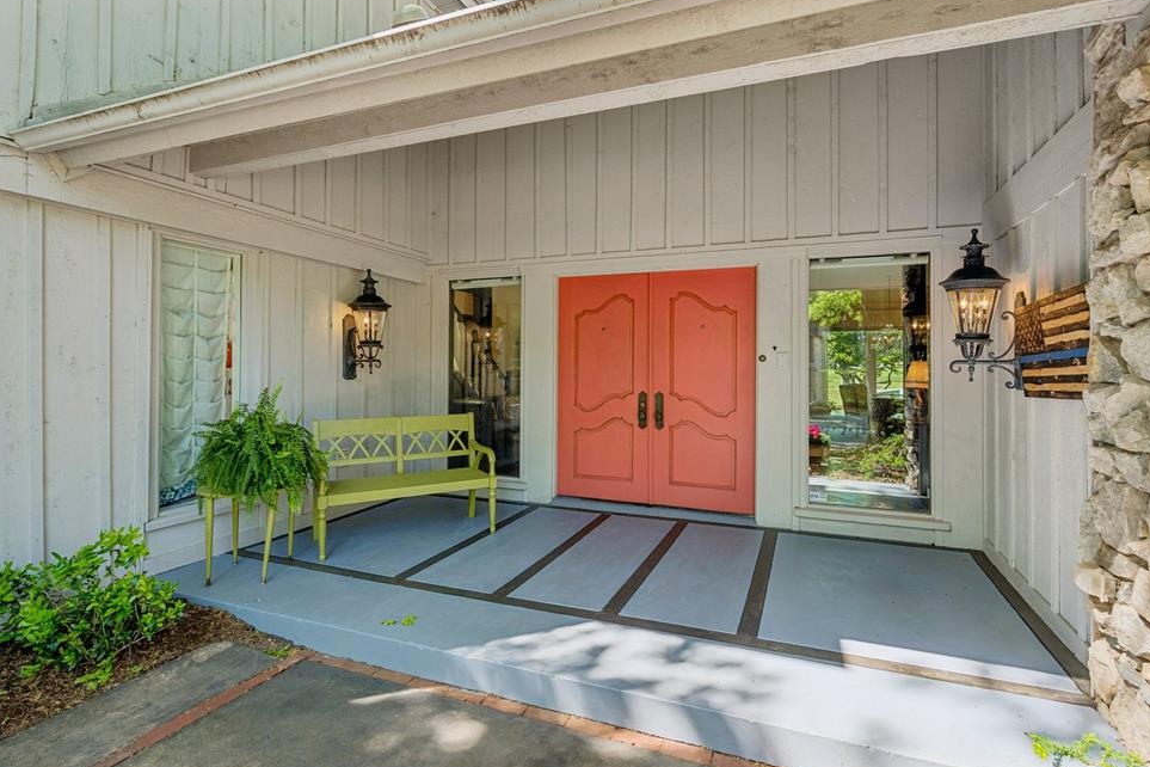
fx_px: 543
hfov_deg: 93.2
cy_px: 370
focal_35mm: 17
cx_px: 601
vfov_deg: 70.4
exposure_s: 1/80
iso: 200
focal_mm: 16
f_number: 8
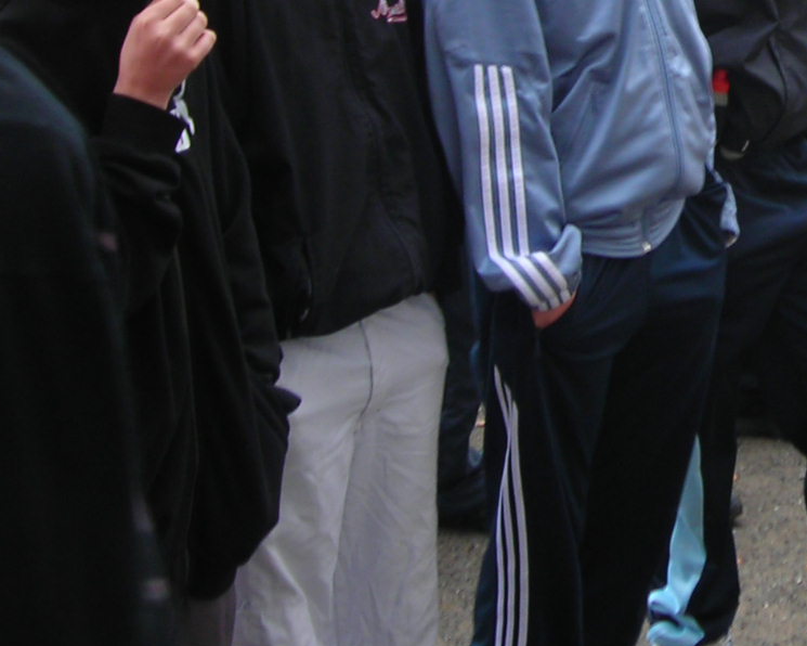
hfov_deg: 18.1
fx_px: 2436
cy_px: 0
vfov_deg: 14.8
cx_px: 901
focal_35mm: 102
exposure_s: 1/10.6
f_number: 3.2
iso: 50
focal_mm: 6.3
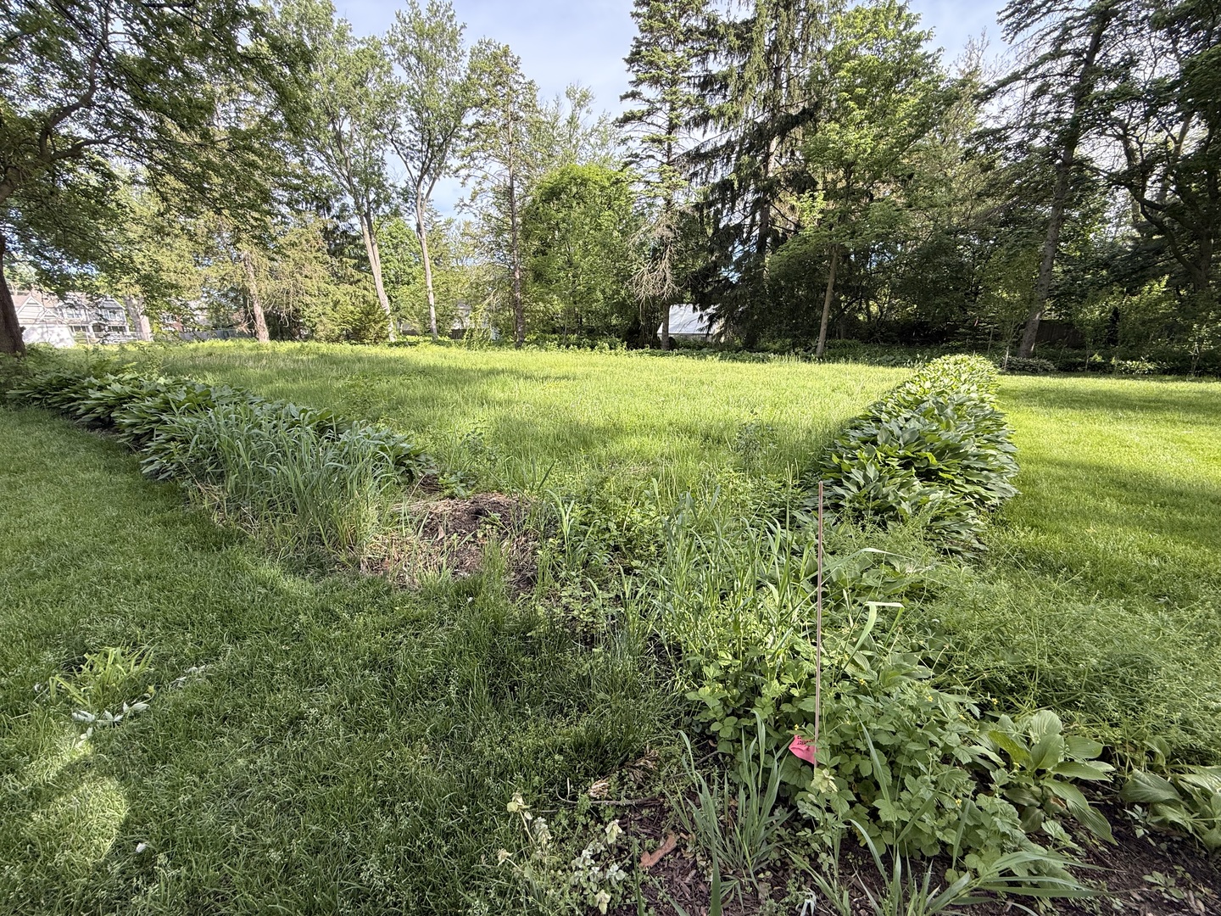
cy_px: 458
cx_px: 610
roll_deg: -0.7
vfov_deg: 85.7
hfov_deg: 102.1
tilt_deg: -13.8
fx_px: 494
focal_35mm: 14
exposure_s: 1/266
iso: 50
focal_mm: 2.22
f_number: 2.2
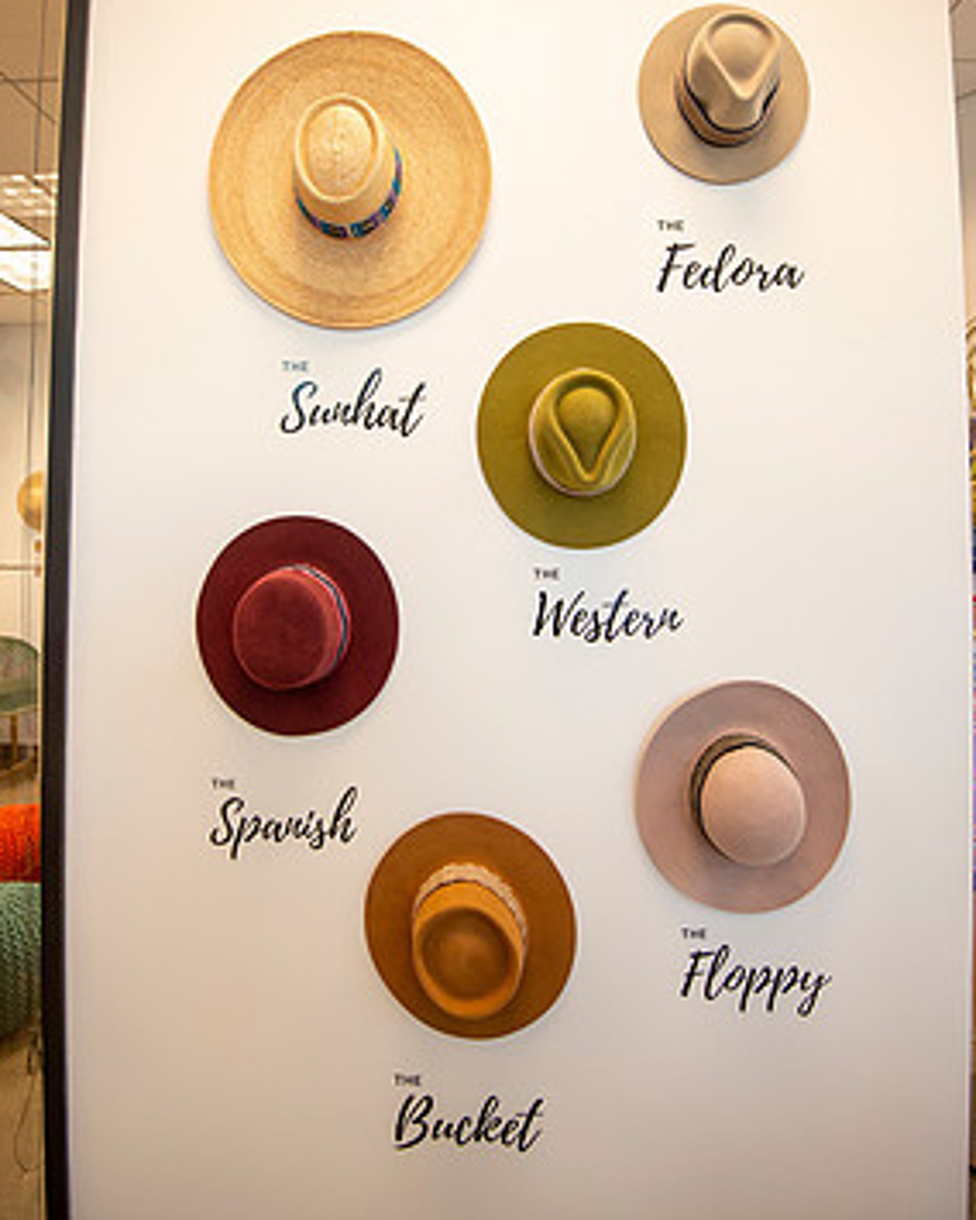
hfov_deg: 70.8
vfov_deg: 82.6
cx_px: 493
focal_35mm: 19
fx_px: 686
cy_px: 509
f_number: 4
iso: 2000
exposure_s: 1/160
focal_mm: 16
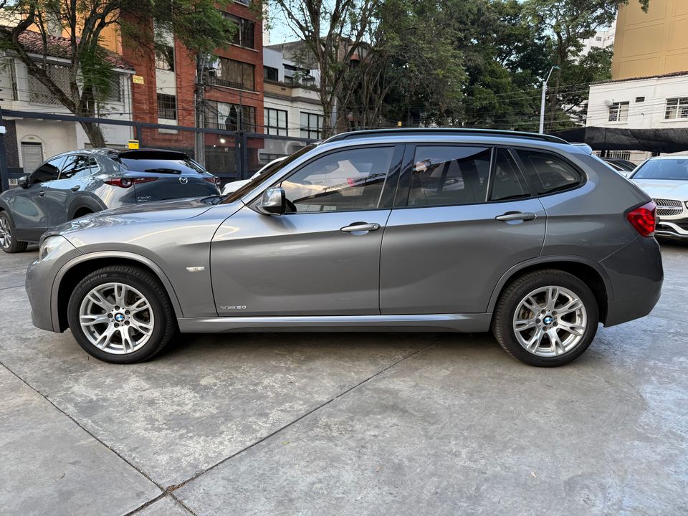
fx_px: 477
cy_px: 258
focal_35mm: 24
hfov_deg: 71.6
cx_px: 344
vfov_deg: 56.8
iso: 125
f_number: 1.78
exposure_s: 1/299
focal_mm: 6.76
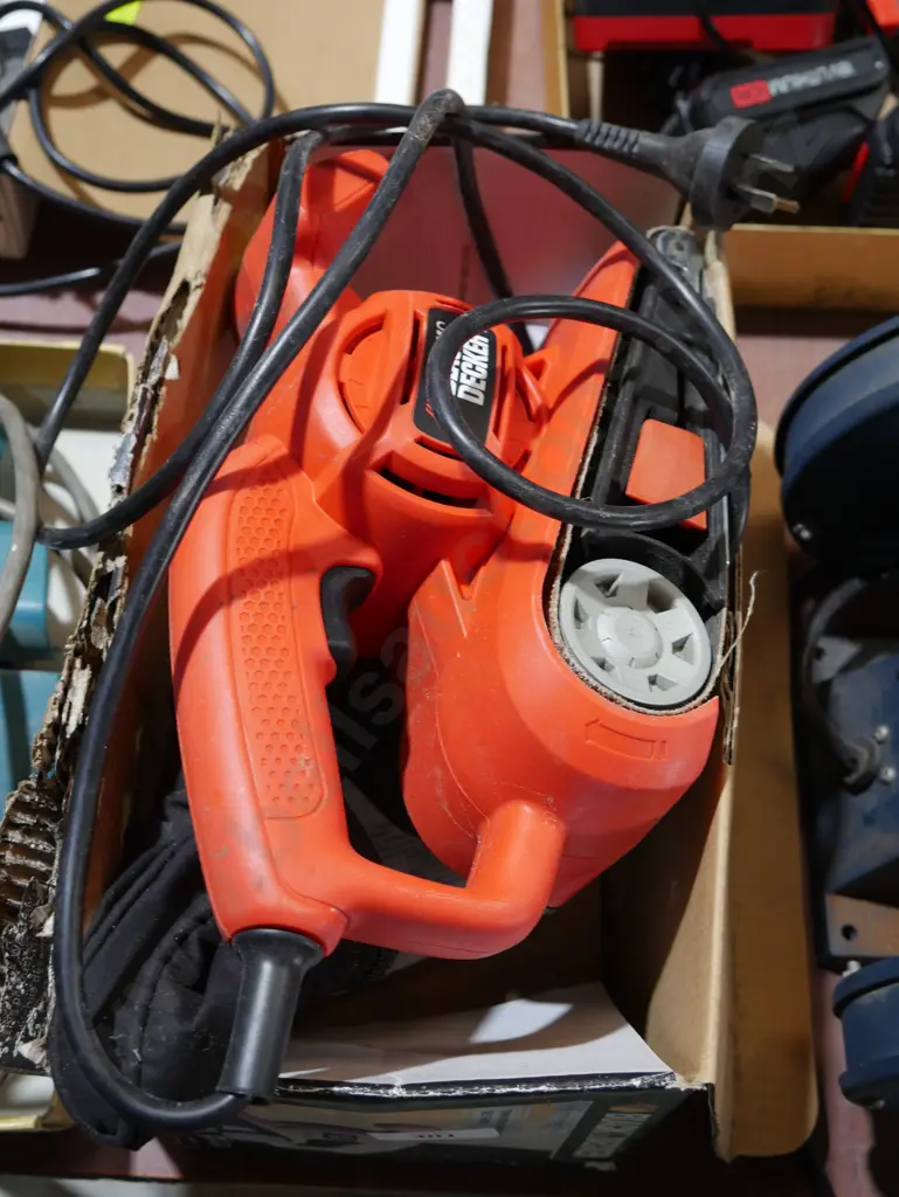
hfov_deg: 36.0
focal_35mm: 40
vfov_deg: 46.8
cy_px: 598
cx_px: 450
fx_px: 1384
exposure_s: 1/60
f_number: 4.5
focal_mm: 20
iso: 500
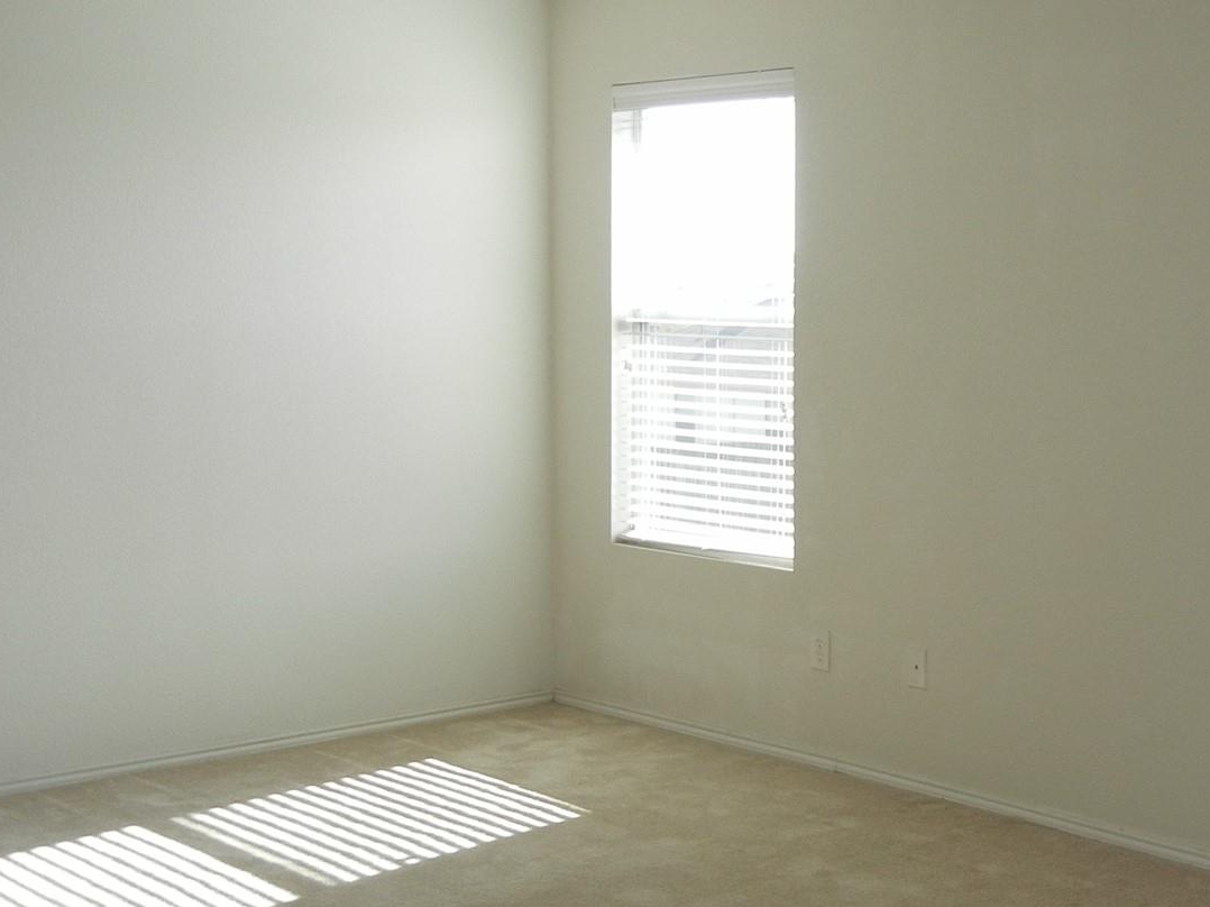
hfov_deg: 32.7
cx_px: 999
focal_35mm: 57
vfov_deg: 25.6
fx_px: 1992
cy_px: 521
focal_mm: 5.4
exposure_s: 1/130
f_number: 3.5
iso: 160
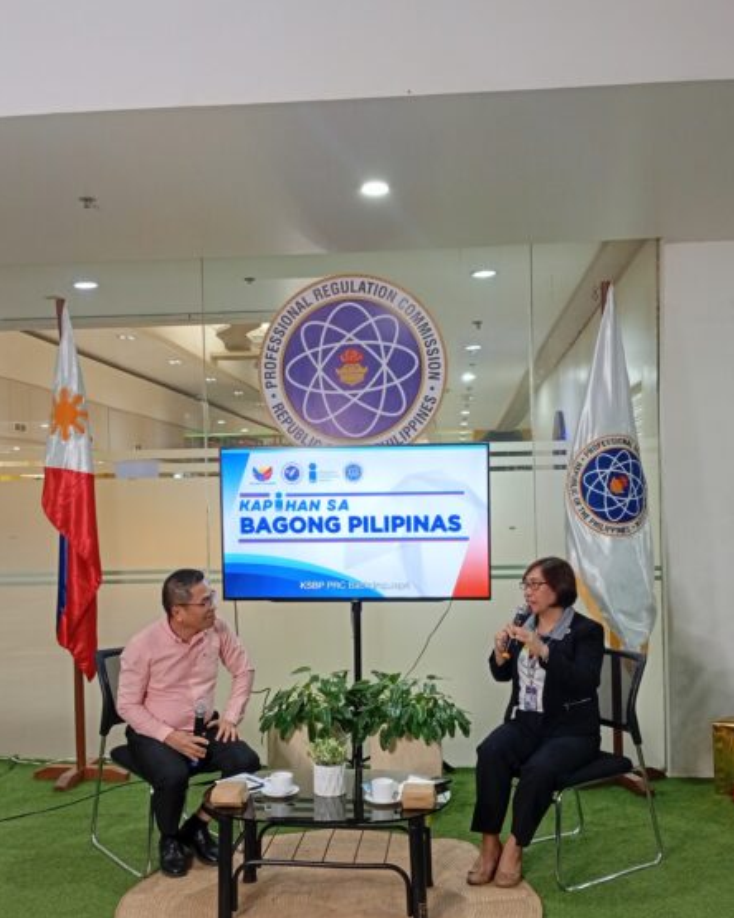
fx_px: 1005
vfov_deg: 49.0
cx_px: 367
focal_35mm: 37
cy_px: 493
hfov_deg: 40.1
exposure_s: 1/30
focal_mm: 3.98
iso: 589
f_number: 1.8
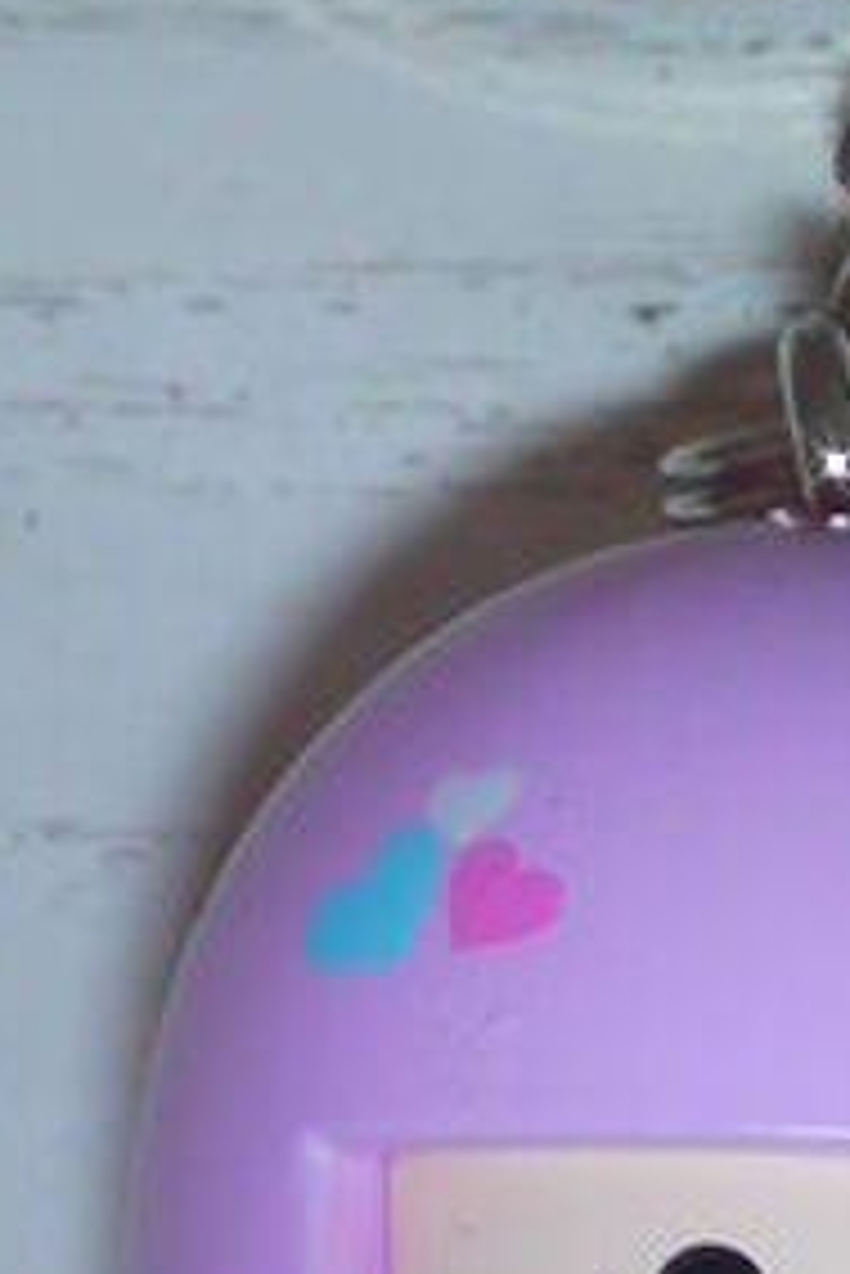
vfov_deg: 11.0
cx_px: 684
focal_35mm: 186
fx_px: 6579
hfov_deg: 7.4
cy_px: 1240
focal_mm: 6.3
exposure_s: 1/31.7
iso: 50
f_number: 5.6
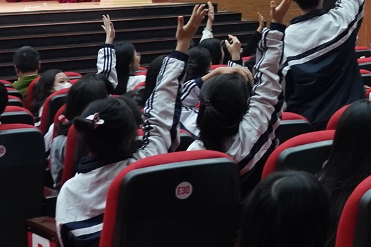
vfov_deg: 12.8
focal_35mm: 105
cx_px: 537
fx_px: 1082
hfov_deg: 17.7
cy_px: -24
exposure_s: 1/160
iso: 4000
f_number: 4
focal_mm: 24
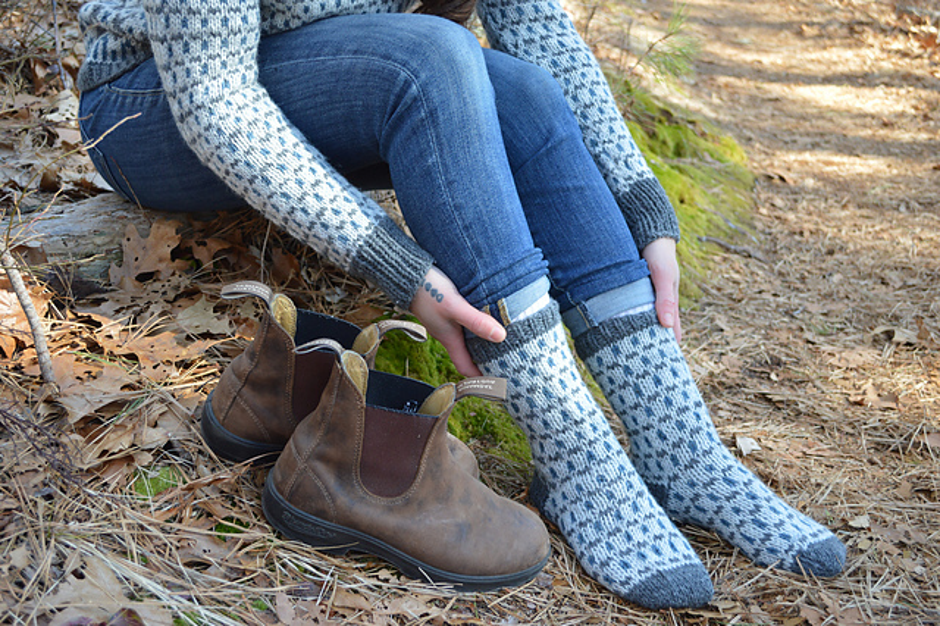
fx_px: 1096
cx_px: 470
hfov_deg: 46.4
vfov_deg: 31.9
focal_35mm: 42
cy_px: 313
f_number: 4.5
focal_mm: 28
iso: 400
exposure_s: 1/50
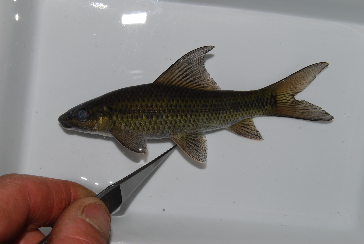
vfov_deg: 19.8
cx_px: 182
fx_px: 699
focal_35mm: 69
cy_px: 122
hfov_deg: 29.2
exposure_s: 1/100
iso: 100
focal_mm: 46
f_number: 18
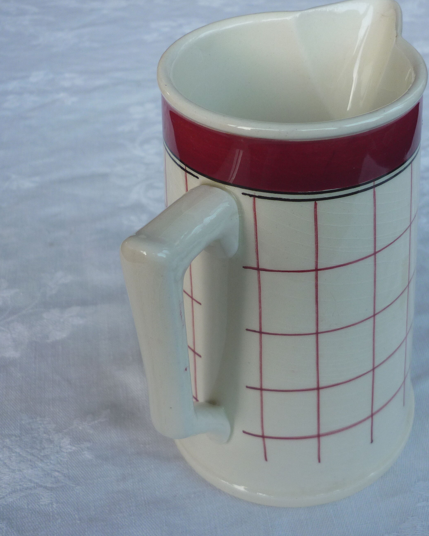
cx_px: 291
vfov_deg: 41.1
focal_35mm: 45
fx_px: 714
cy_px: 261
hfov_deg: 33.1
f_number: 2.8
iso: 80
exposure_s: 1/30
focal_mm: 5.5
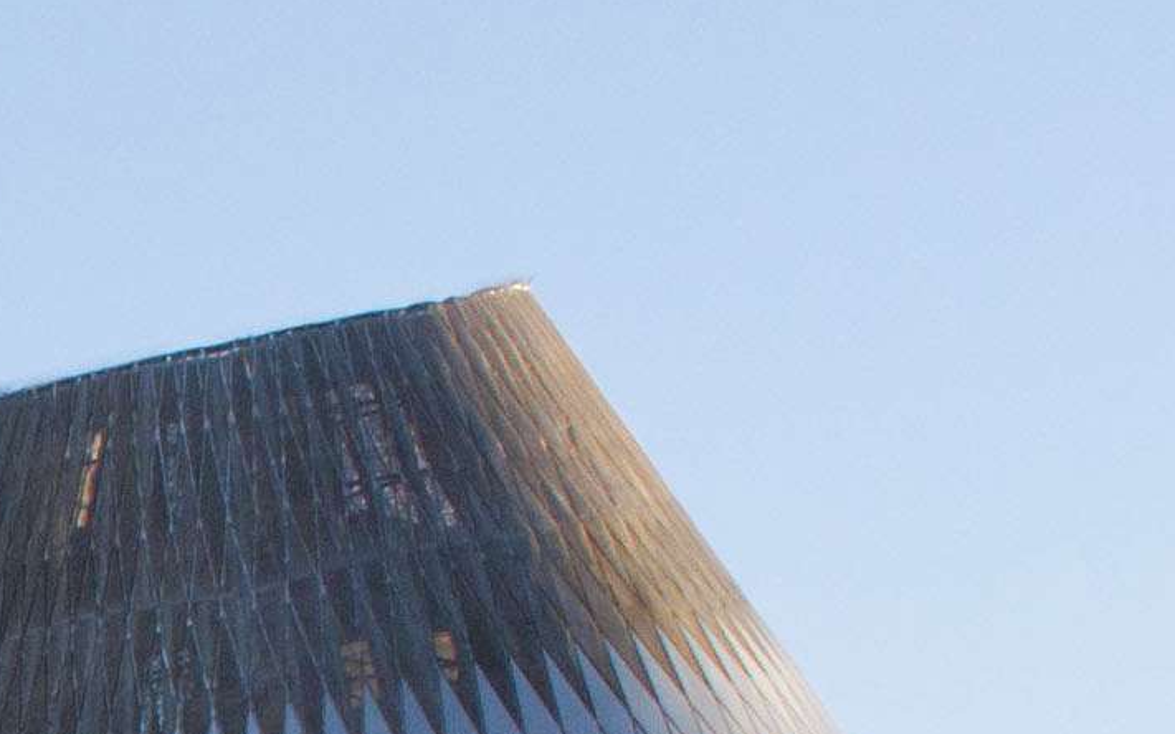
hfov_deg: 8.8
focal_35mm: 221
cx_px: -1426
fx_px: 7075
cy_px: 2134
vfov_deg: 5.6
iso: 400
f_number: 11
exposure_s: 1/500
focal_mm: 24
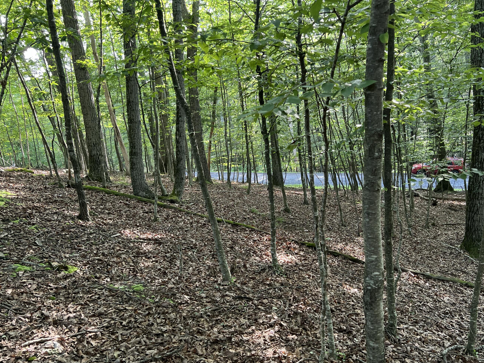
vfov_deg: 46.8
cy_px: 192
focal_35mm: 30
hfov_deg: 59.8
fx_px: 419
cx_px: 272
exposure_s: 1/121
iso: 125
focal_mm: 5.7
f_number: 1.5
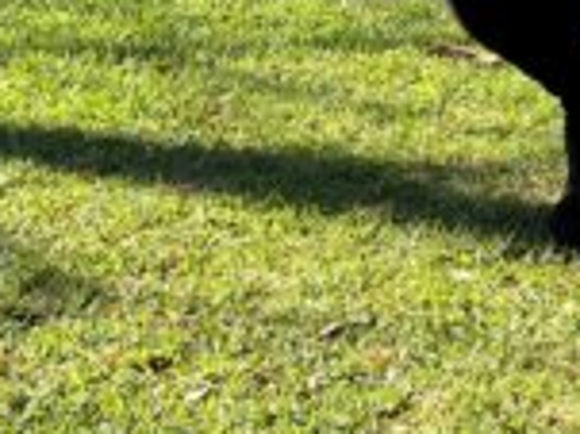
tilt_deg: -7.4
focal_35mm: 132
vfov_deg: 10.6
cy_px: -311
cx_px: 876
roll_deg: +0.2
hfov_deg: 14.0
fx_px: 2210
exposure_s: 1/928
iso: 50
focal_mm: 5.1
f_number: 1.6
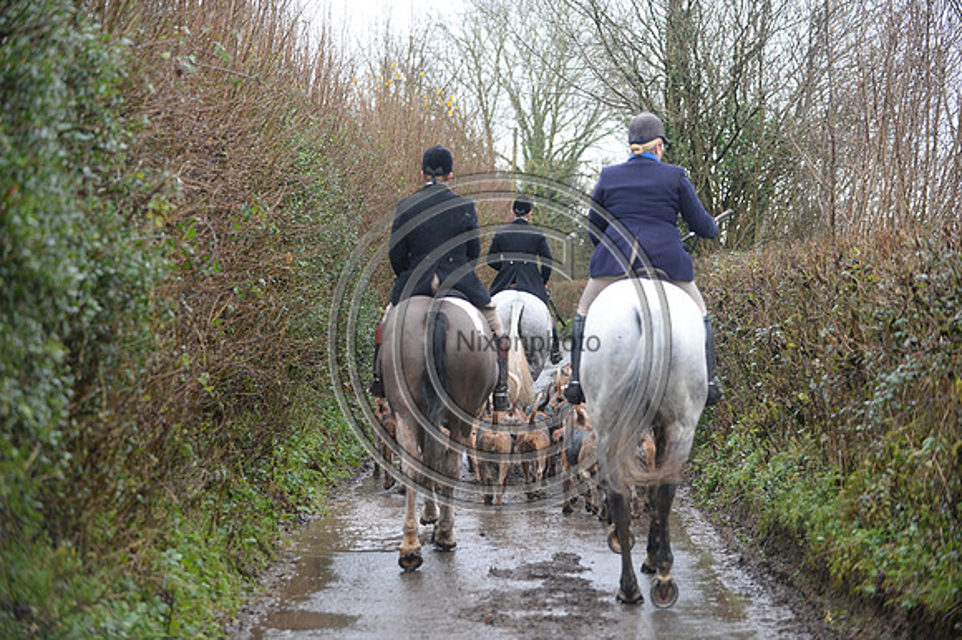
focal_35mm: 82
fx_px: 2190
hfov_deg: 24.8
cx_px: 481
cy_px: 320
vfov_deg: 16.6
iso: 1600
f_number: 2.8
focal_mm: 82
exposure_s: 1/800
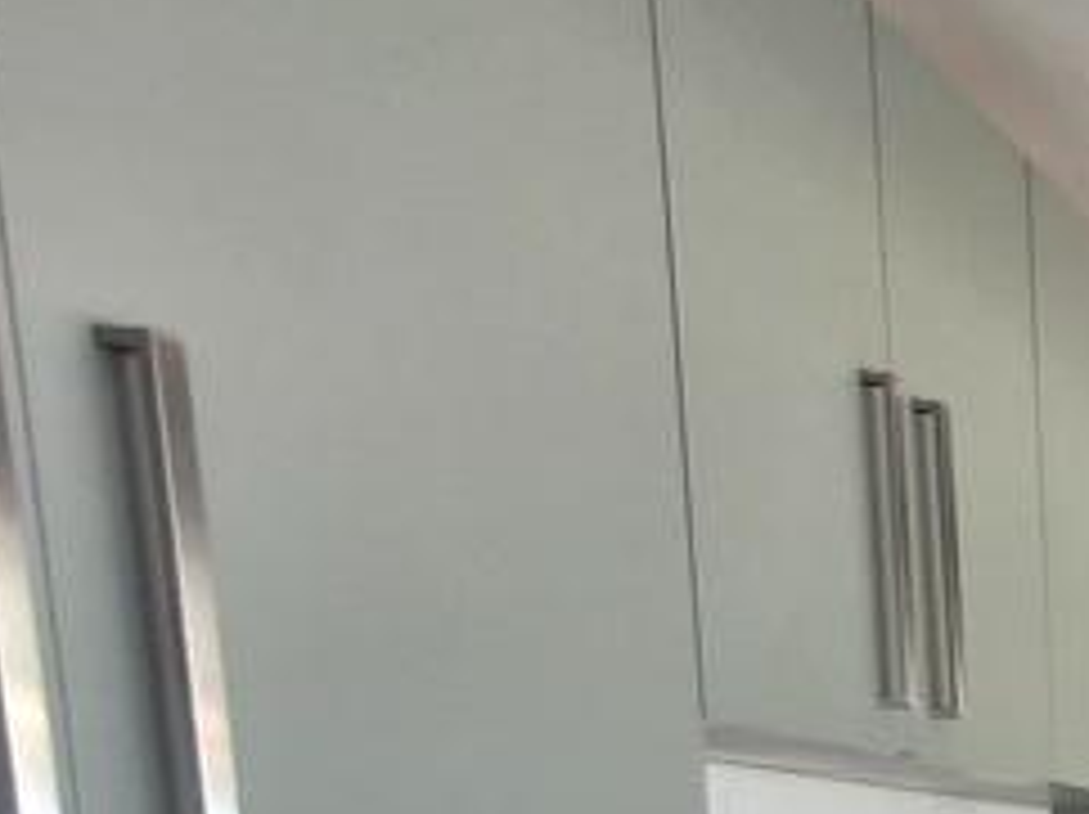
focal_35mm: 53
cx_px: 1768
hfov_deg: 24.5
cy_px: 1169
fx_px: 1666
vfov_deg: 23.0
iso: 40
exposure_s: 1/120
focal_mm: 1.64
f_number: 2.2
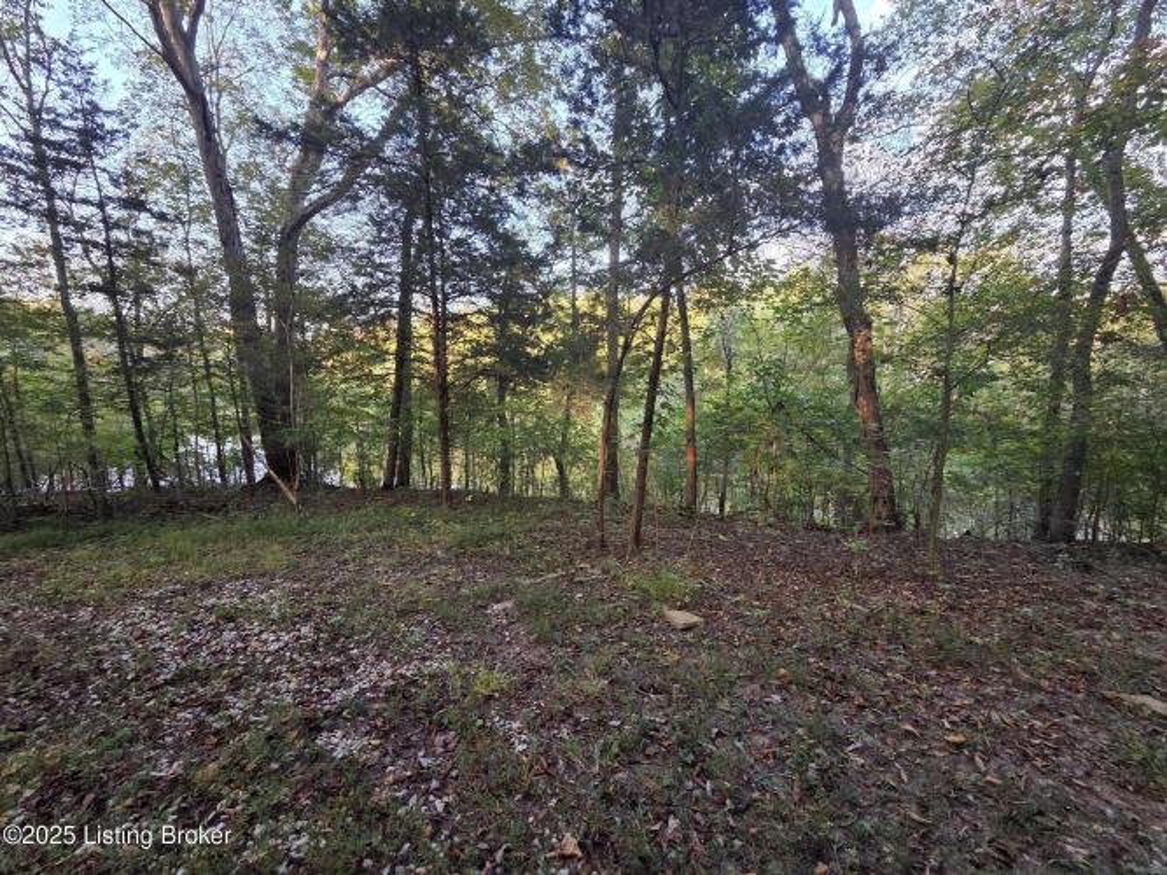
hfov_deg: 106.2
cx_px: 584
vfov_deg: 89.9
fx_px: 438
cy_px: 438
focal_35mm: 13
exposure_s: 1/120
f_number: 2.2
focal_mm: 2.2
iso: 100
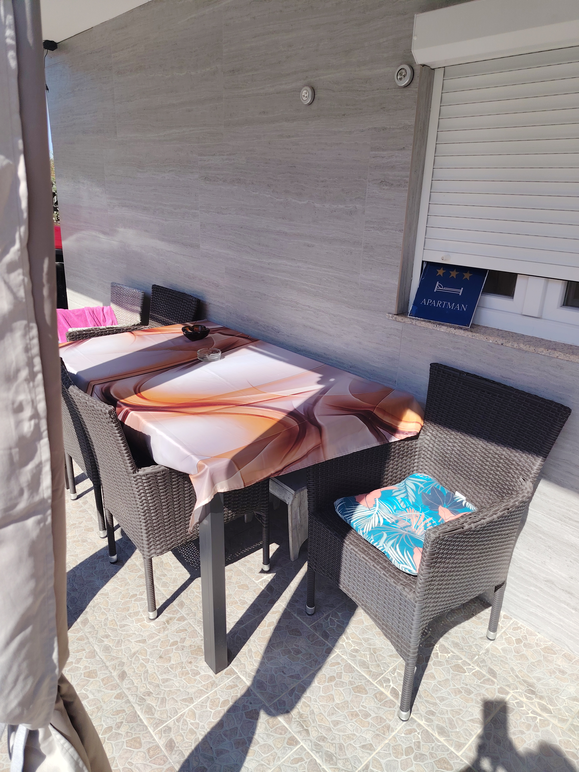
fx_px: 535
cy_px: 386
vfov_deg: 71.6
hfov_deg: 56.8
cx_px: 290
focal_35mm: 24
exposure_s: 1/720
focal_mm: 5.25
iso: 100
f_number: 1.75
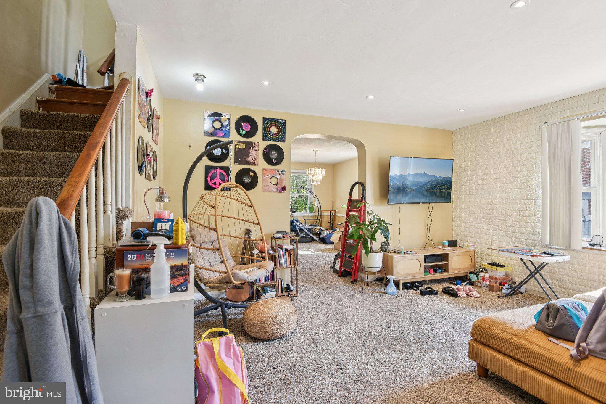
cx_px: 303
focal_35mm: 16
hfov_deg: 96.7
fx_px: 269
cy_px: 202
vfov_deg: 73.7
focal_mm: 16
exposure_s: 1/50
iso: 400
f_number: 8
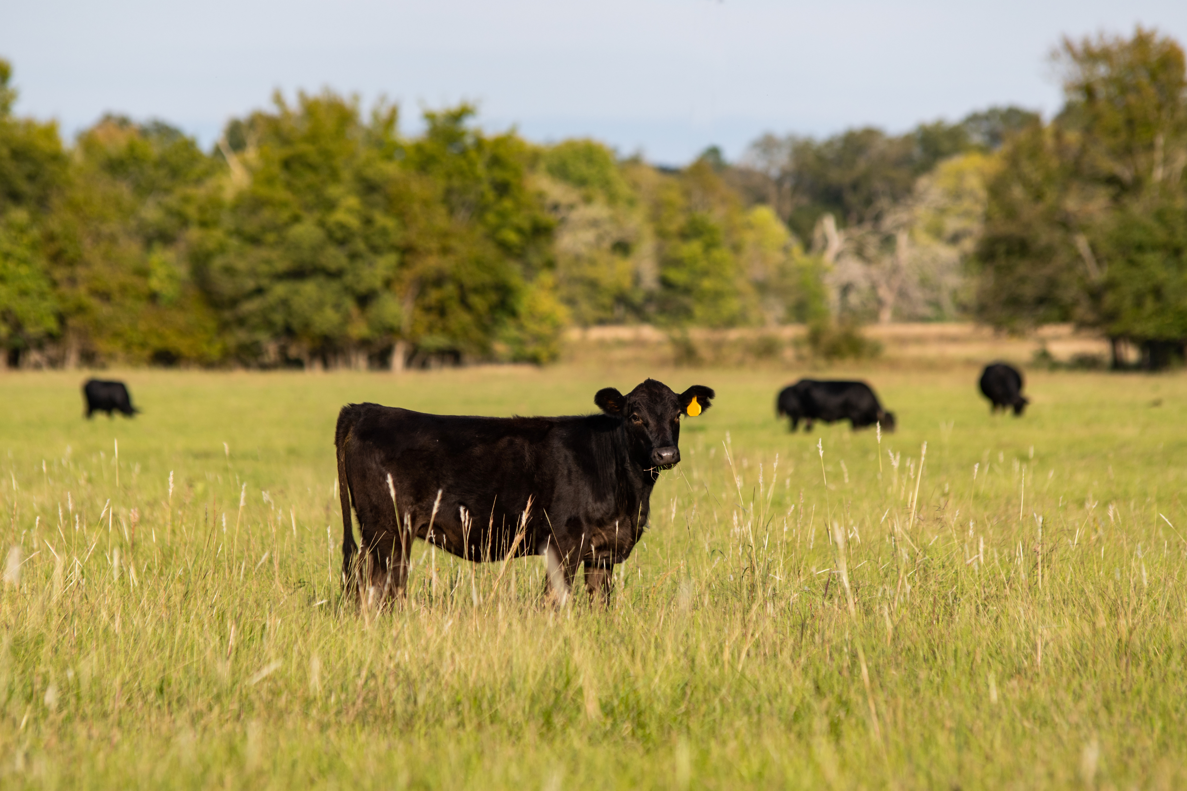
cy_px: 396
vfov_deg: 4.6
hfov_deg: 6.9
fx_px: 9891
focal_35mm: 300
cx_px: 594
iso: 100
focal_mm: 200
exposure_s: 1/1000
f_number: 4
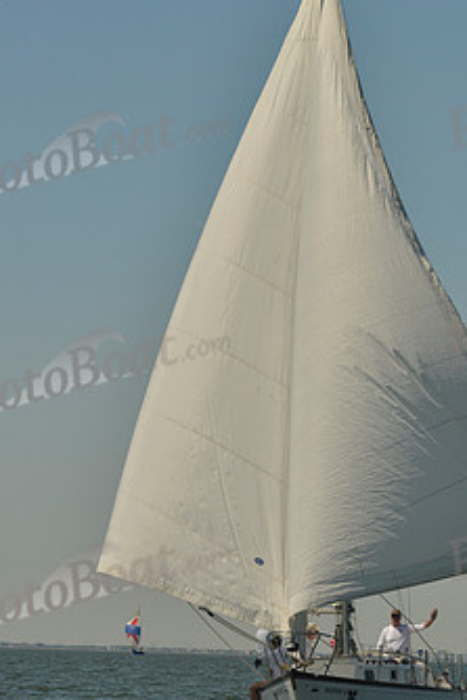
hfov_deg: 8.3
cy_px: 235
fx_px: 3207
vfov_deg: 12.4
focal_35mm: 165
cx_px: 340
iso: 200
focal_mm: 95
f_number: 9
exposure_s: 1/800
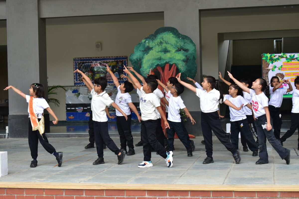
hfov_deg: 29.2
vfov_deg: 19.7
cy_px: 100
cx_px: 150
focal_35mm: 69
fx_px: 573
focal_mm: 46
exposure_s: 1/80
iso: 110
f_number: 5.6
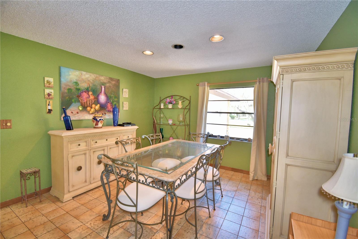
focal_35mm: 15
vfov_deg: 77.3
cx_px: 179
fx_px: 149
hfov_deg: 100.4
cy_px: 120
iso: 250
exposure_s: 1/30
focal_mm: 10
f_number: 4.5
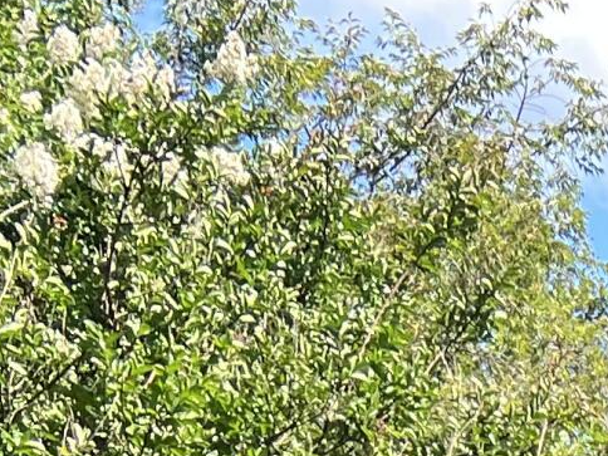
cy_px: 1397
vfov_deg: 7.9
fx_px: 2828
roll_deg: +1.8
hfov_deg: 11.3
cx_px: 1152
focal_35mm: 161
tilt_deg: -7.5
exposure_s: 1/567
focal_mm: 5.7
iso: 50
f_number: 1.5
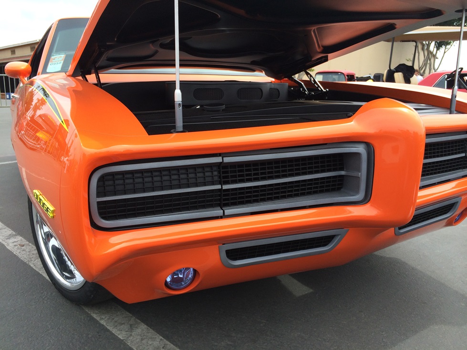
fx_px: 405
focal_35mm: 30
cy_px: 175
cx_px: 234
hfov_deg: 60.0
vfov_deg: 46.8
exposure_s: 1/892
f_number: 2.2
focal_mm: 4.12
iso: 32
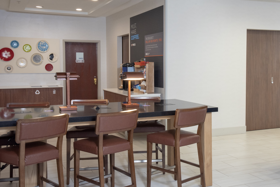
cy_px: 94
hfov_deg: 48.4
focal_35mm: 40
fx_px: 311
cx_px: 140
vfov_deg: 33.4
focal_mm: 40
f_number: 20
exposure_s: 1/15
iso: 2000
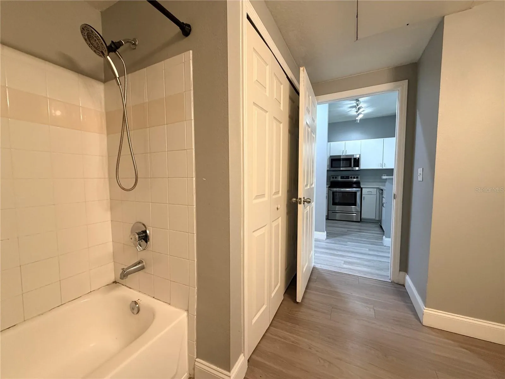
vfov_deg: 85.7
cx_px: 252
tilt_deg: -2.9
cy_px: 190
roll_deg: +0.2
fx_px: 204
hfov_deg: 102.1
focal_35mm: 14
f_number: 2.2
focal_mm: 2.22
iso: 400
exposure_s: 1/60
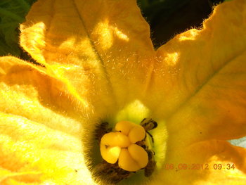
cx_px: 123
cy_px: 92
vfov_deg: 35.2
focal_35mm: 41
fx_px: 292
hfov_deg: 45.7
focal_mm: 6.72
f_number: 5.5
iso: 80
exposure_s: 1/200
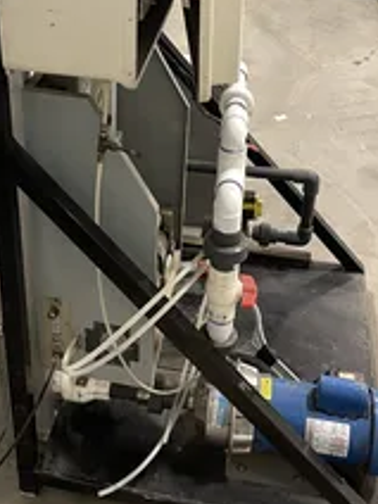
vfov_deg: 38.4
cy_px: 159
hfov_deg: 29.3
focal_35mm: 49
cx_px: 105
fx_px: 713
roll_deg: +0.5
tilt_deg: -29.3
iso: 500
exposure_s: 1/40
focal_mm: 4.2
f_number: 1.6
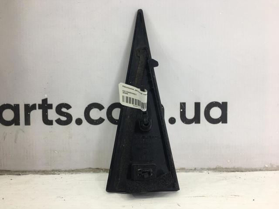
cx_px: 140
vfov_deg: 48.2
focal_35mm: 29
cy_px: 104
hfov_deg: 61.7
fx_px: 234
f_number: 2.2
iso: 32
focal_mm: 4.15
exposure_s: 1/50
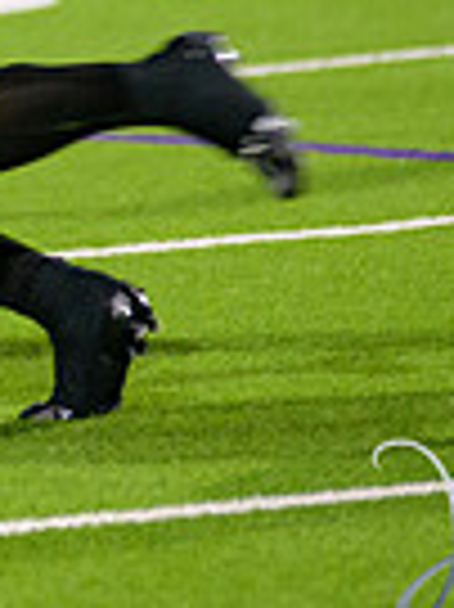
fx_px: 14520
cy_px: -101
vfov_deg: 2.4
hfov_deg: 1.8
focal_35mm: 829
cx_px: -450
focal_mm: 200
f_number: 2.8
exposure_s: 1/320
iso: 2000
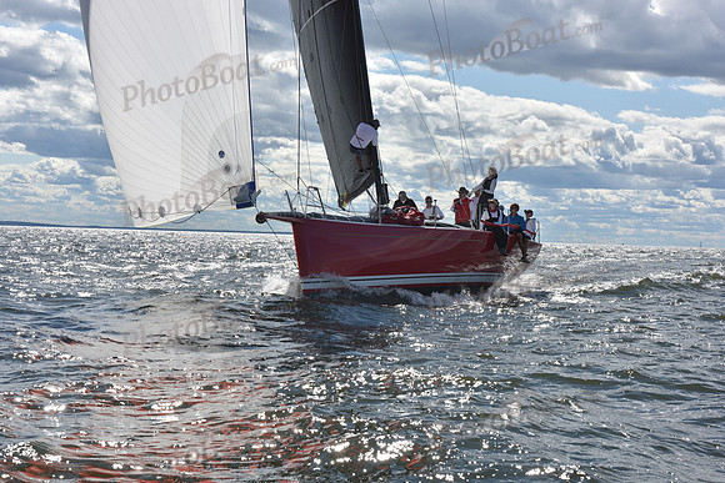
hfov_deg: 28.8
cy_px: 242
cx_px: 362
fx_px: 1410
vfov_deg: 19.5
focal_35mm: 70
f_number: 13
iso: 250
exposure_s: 1/640
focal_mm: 70
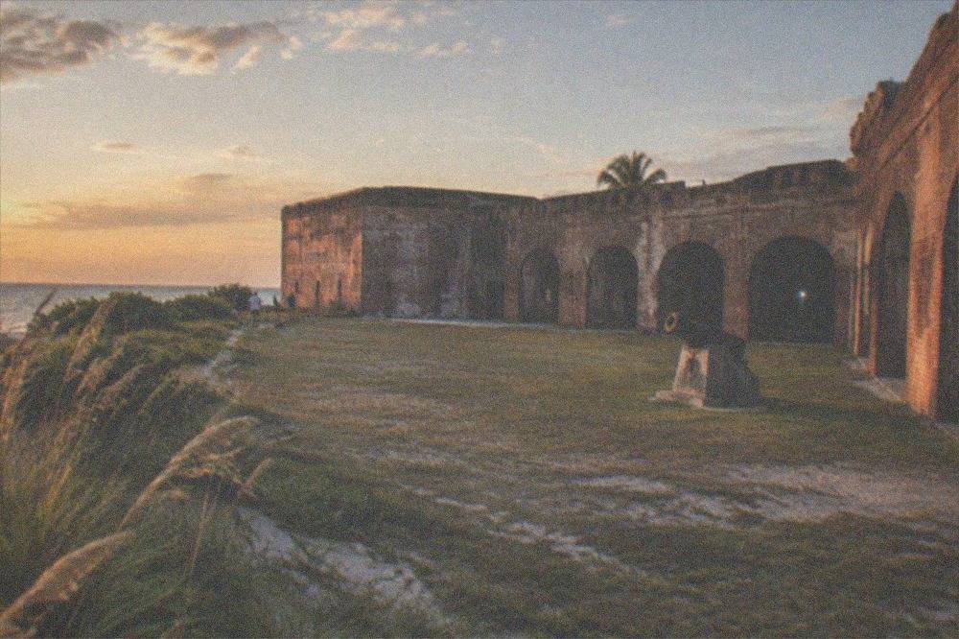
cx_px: 480
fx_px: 932
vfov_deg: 37.8
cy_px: 320
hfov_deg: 54.5
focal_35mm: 35
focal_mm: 35
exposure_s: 1/25
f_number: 8
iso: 4000
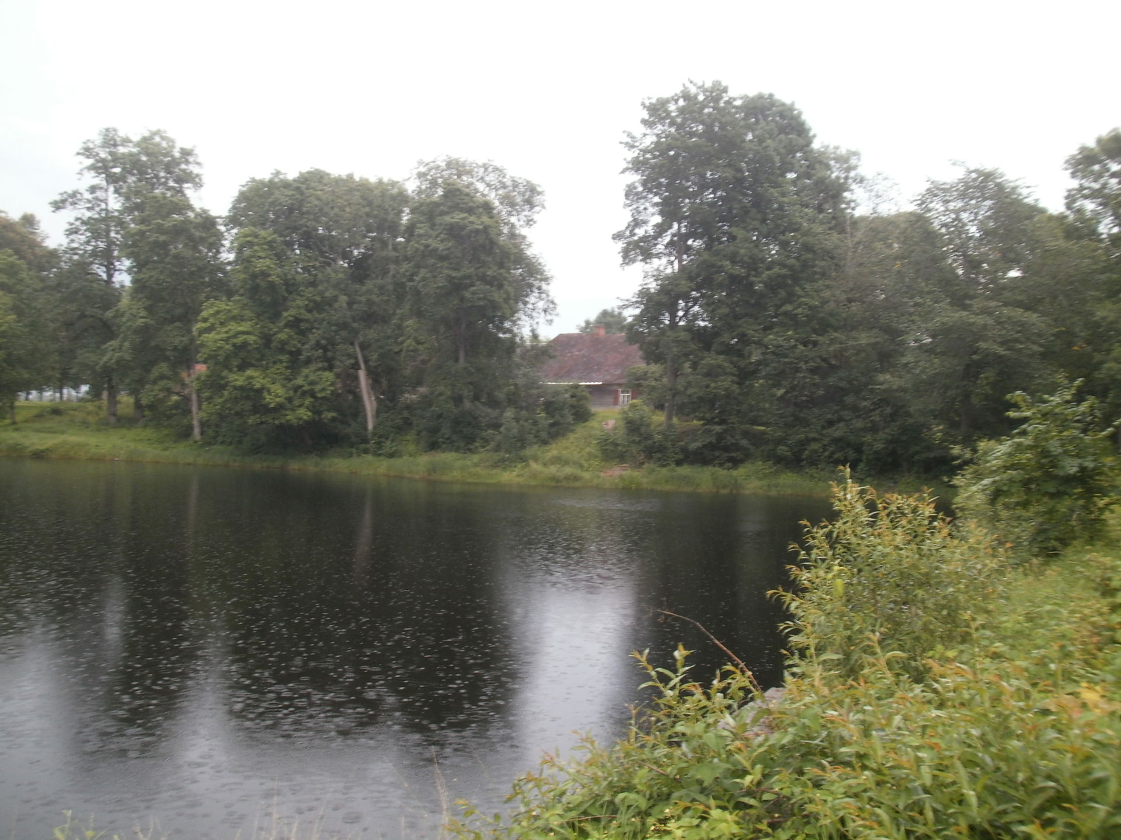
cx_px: 560
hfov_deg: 58.4
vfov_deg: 45.4
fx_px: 1004
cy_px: 420
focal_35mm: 31
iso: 100
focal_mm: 5.45
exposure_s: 1/30
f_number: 8.5
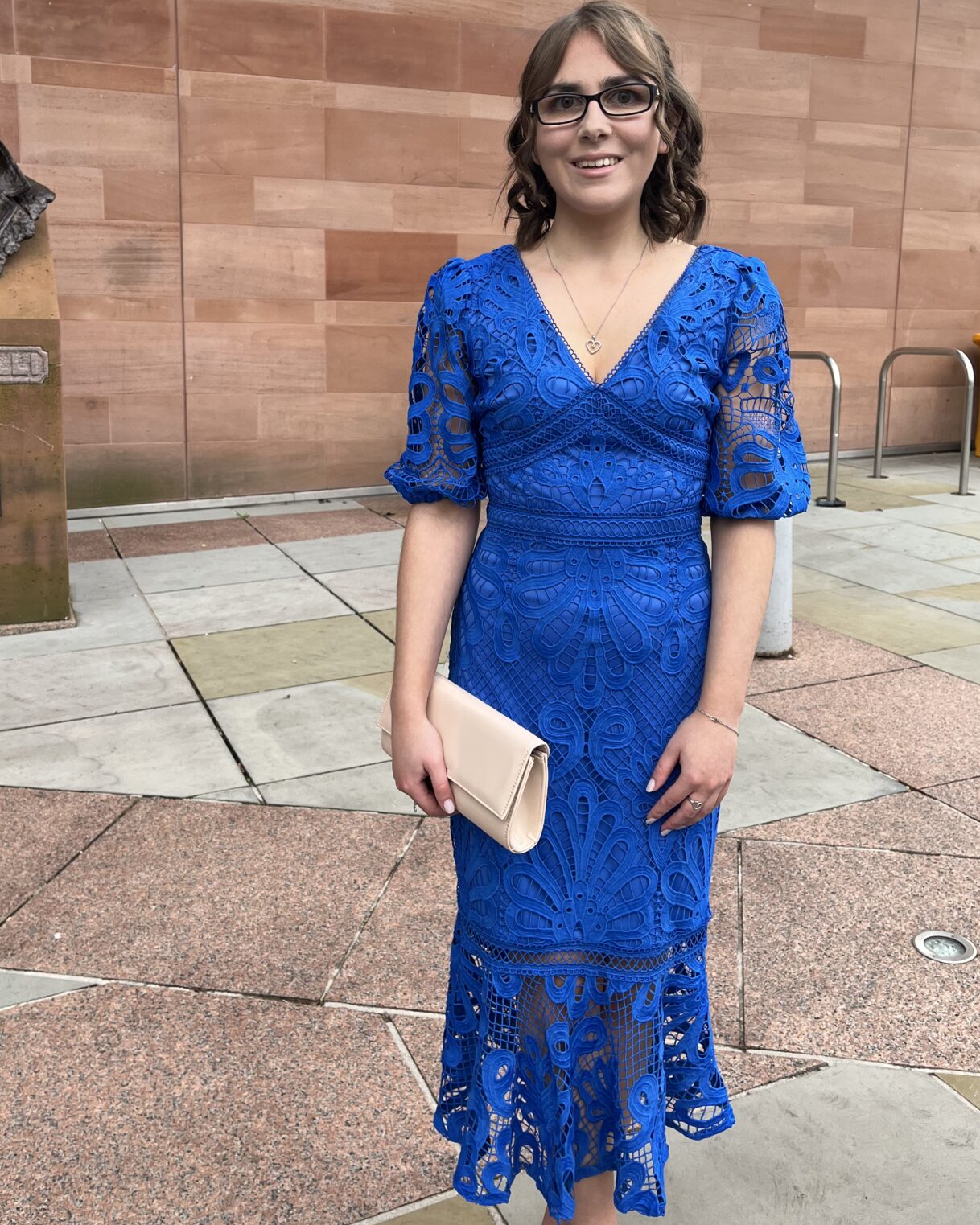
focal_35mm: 32
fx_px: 1160
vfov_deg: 55.1
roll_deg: -0.5
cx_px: 463
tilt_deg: -7.0
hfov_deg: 45.8
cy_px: 471
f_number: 1.6
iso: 50
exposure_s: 1/478
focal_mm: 5.1
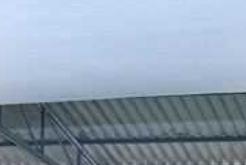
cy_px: 372
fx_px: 1257
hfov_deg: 10.7
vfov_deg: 7.1
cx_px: -147
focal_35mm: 184
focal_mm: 32.5
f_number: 6.3
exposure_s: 1/125
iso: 1250
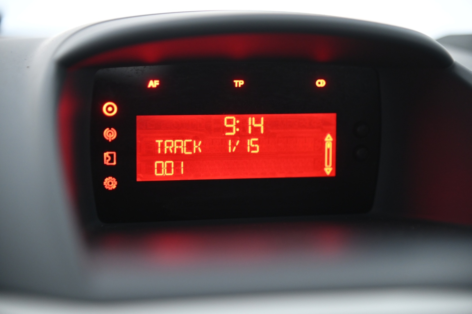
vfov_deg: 13.7
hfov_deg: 20.4
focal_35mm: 100
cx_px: 236
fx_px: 1310
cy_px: 157
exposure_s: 1/25
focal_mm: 100
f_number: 4
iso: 2000
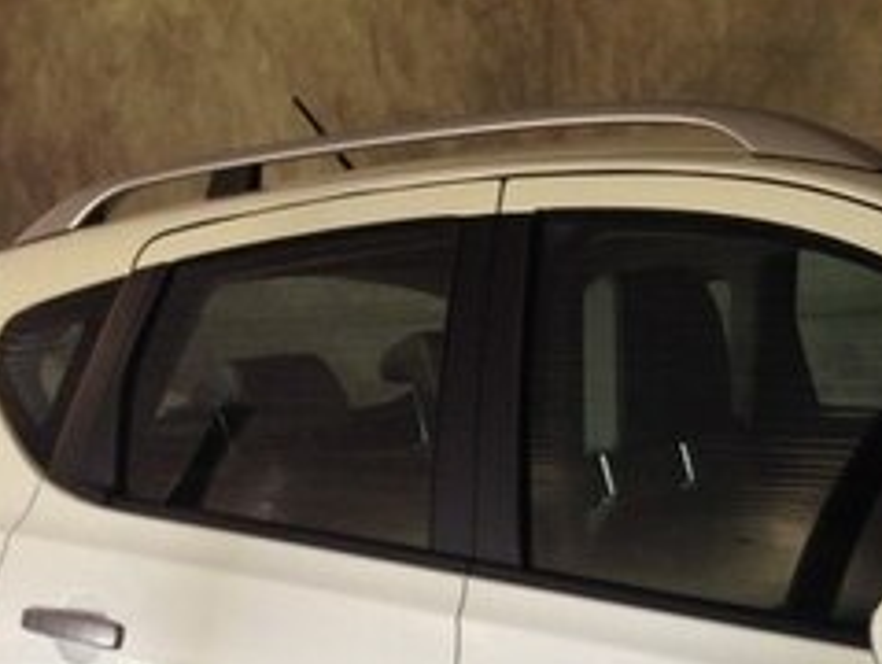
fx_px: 2322
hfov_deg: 21.2
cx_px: 738
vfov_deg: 15.4
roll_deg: +1.6
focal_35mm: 91
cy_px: 902
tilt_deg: -16.6
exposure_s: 1/20
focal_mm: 4.12
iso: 80
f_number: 2.4
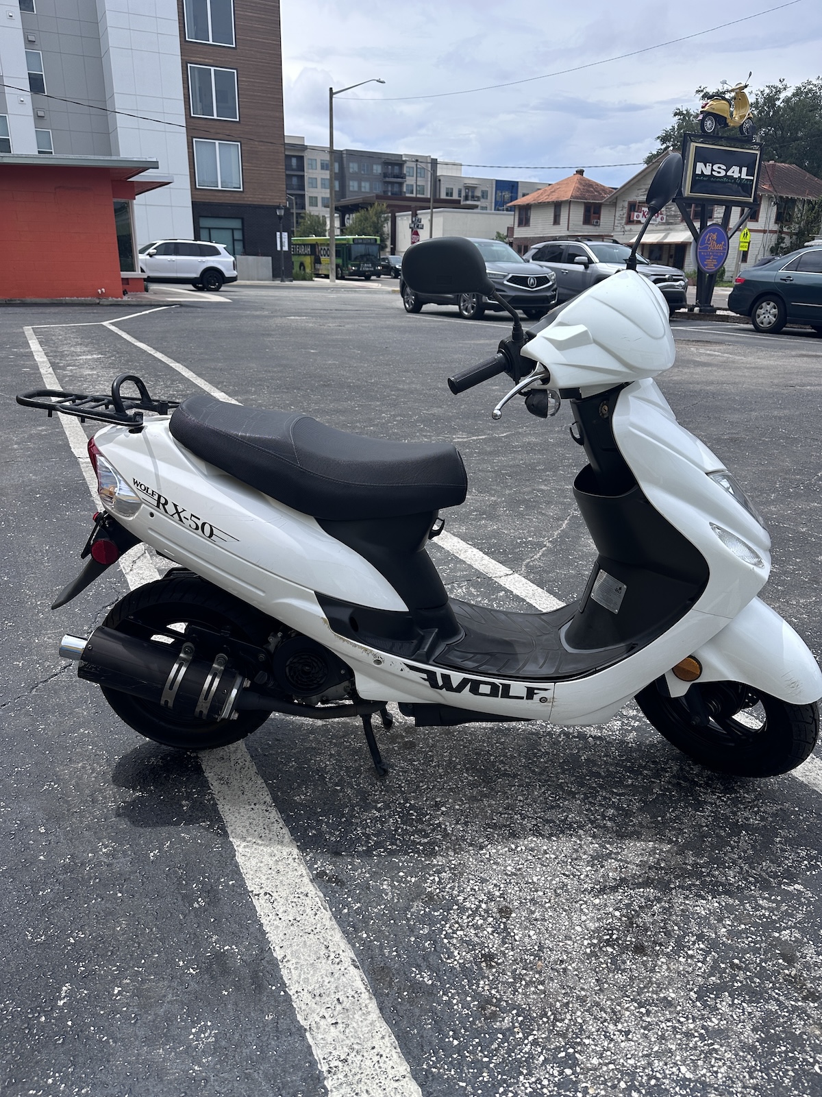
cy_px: 548
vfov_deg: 71.6
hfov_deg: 56.8
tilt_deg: -21.2
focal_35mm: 24
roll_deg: -2.1
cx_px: 411
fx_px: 760
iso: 80
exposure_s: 1/4762
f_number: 1.78
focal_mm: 6.86
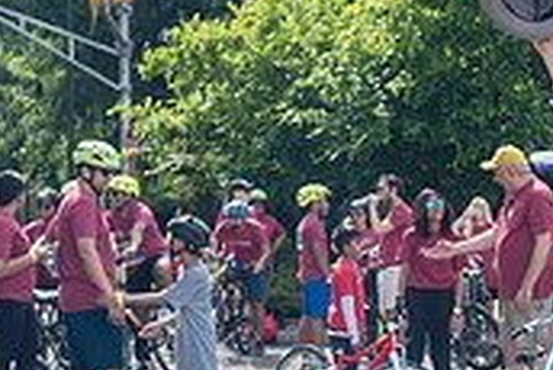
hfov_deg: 16.8
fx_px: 1814
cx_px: 604
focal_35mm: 118
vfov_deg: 11.6
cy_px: 317
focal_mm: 35
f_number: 4
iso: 200
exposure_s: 1/800
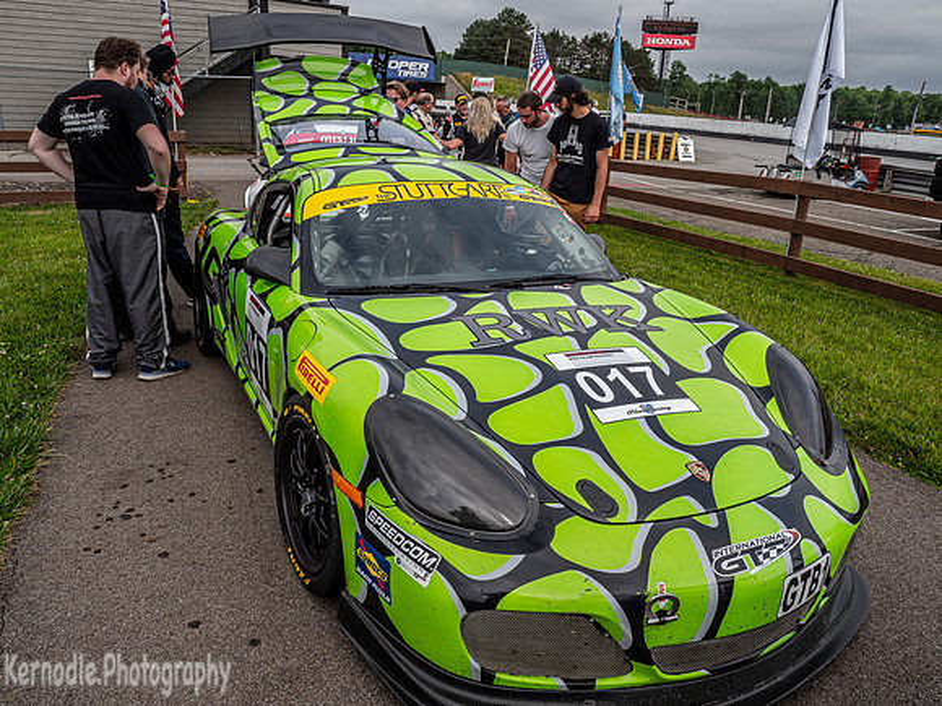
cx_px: 441
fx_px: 695
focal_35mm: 26
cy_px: 330
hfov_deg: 68.2
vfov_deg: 53.9
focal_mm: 12
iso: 200
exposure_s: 1/125
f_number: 11
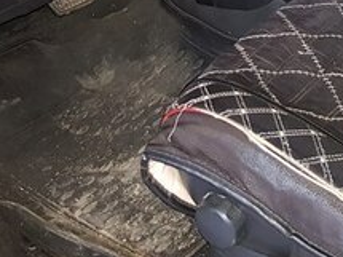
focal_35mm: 80
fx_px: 792
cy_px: -61
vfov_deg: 17.5
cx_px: 297
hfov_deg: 23.9
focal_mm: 4.2
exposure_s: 1/10
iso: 125
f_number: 1.7
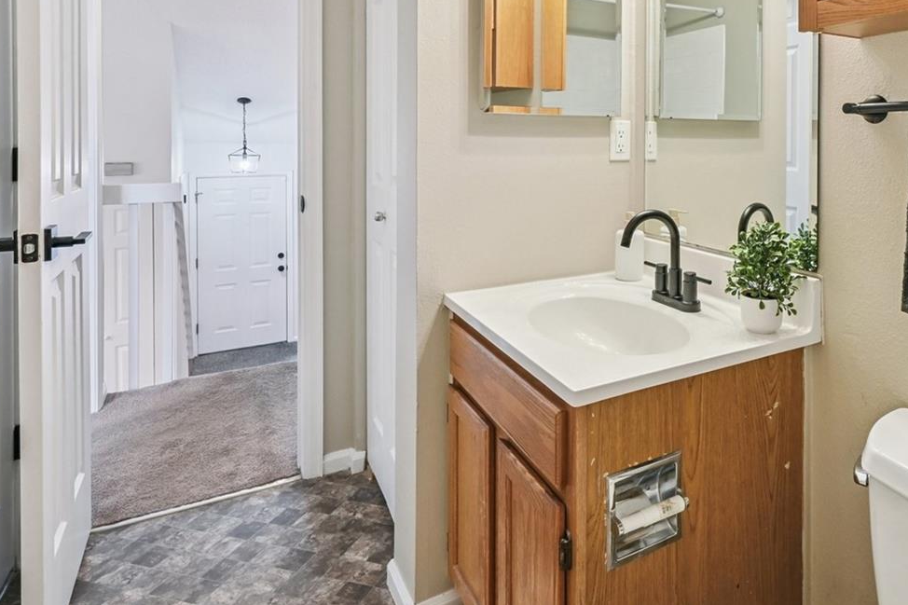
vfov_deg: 52.4
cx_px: 585
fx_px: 580
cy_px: 144
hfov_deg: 74.4
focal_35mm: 23
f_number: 10
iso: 400
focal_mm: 14
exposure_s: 1/10
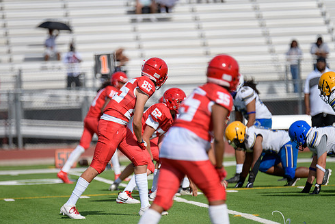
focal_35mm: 355
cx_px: 147
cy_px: 128
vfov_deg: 3.9
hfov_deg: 5.8
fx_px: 3304
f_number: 2.8
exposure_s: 1/3200
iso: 200
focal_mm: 300
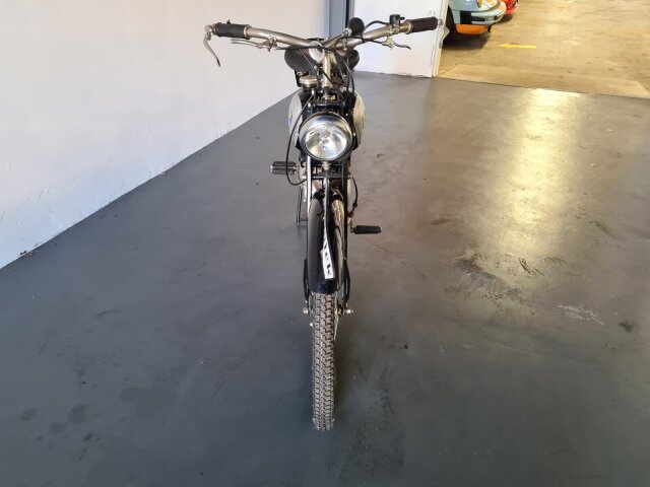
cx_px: 325
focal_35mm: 26
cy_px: 244
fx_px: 488
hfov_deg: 67.3
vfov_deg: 53.1
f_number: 1.8
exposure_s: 1/50
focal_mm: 5.4
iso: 250
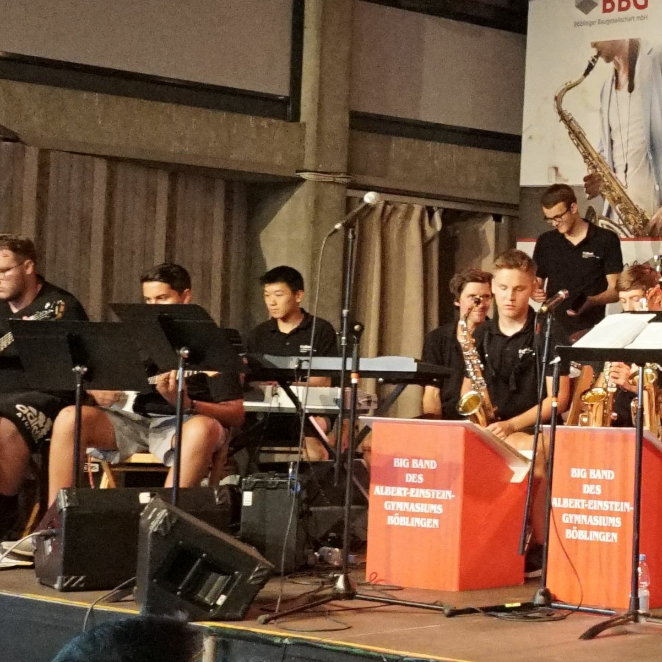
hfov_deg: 17.6
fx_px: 1882
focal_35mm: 87
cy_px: 309
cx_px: 1041
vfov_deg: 19.9
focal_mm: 29
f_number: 11
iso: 16000
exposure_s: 1/60
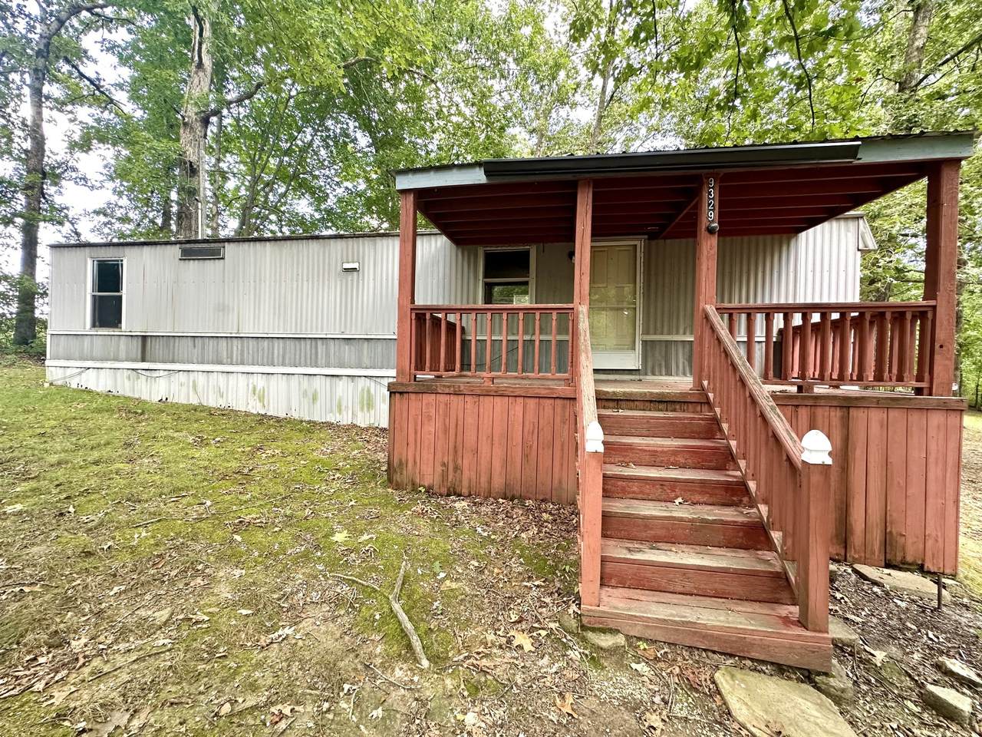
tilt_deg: -0.9
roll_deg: -1.9
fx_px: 397
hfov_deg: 102.1
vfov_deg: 85.7
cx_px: 491
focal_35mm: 14
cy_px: 368
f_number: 2.2
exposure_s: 1/99
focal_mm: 2.22
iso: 125
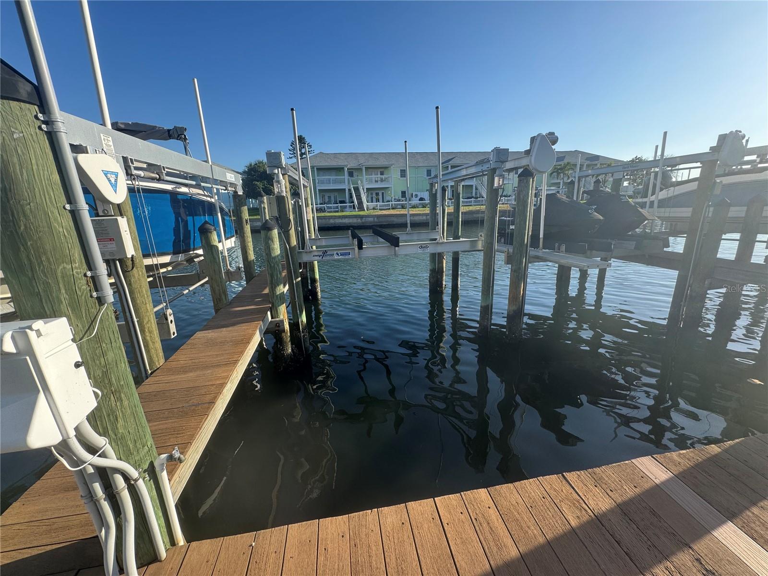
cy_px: 288
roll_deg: +2.6
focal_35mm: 14
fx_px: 311
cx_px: 384
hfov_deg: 102.1
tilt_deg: -16.9
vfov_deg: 85.7
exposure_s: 1/541
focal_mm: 2.22
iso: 40
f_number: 2.2
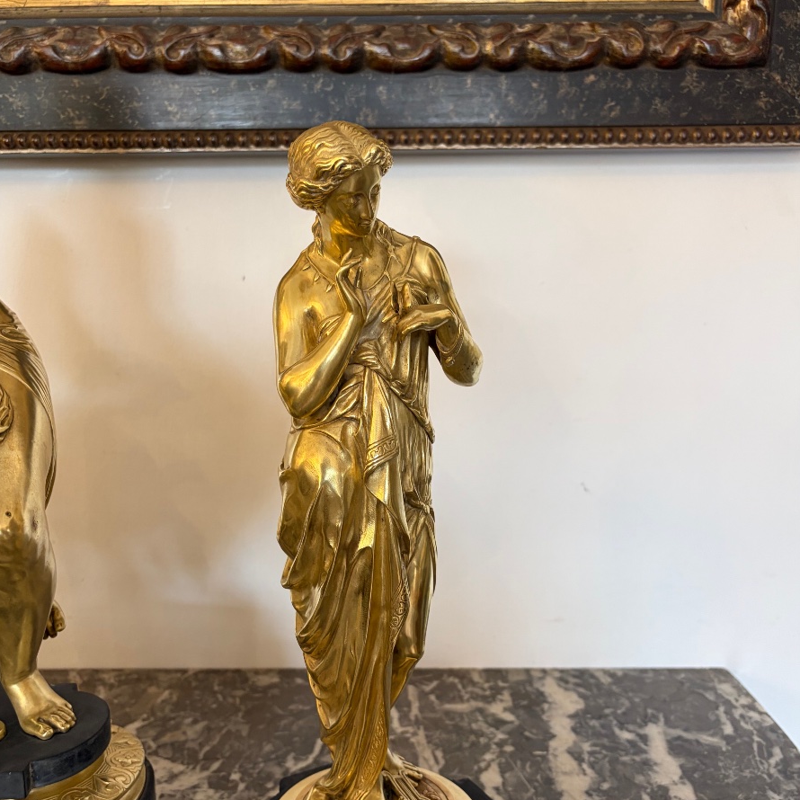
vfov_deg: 52.5
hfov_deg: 52.5
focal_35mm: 31
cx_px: 401
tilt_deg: -11.2
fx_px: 811
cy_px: 437
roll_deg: +0.2
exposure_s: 1/50
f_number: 1.6
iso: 160
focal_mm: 5.96
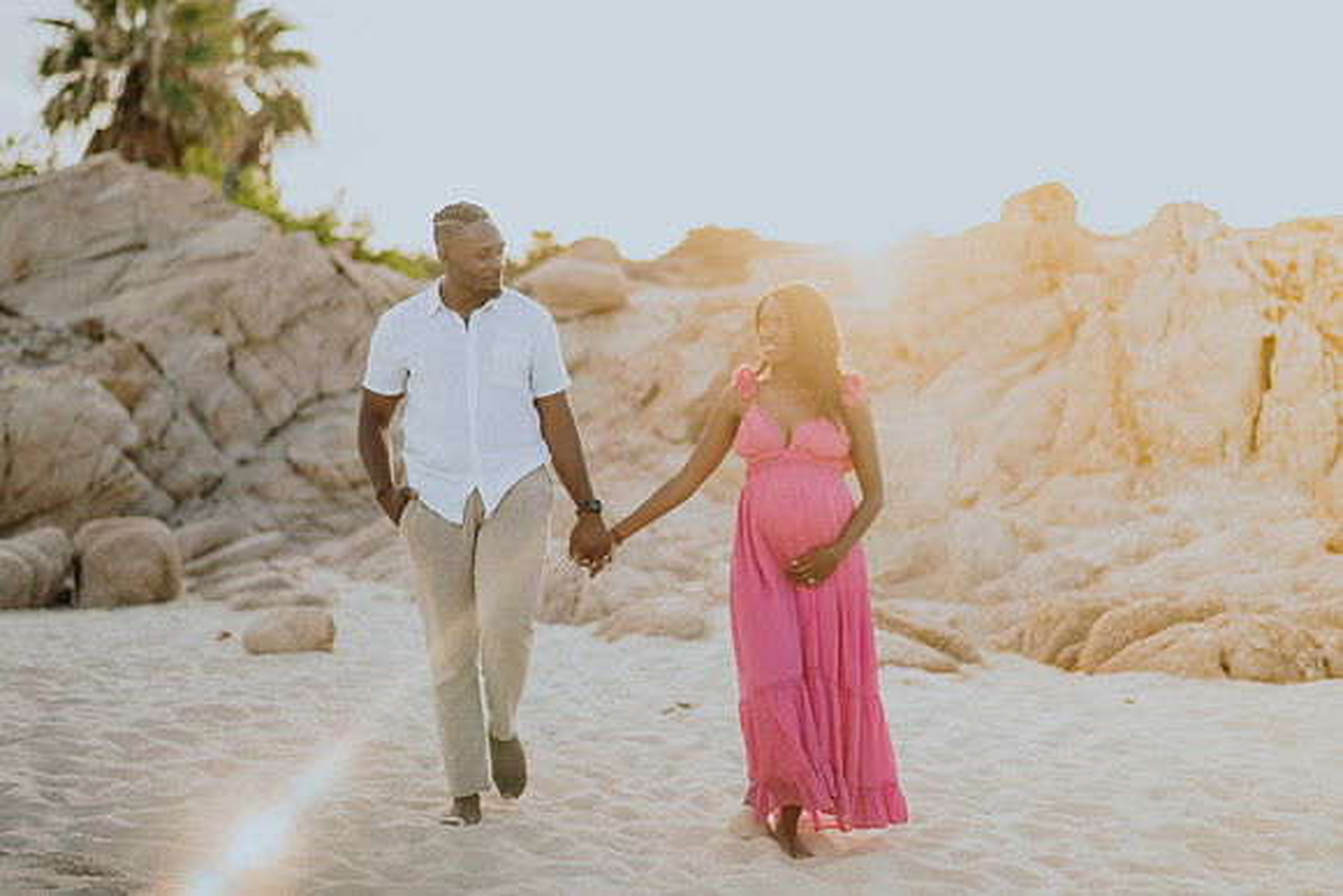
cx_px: 672
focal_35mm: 60
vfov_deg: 22.8
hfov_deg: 33.7
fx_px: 2220
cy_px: 448
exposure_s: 1/800
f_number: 1.8
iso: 100
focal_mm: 58
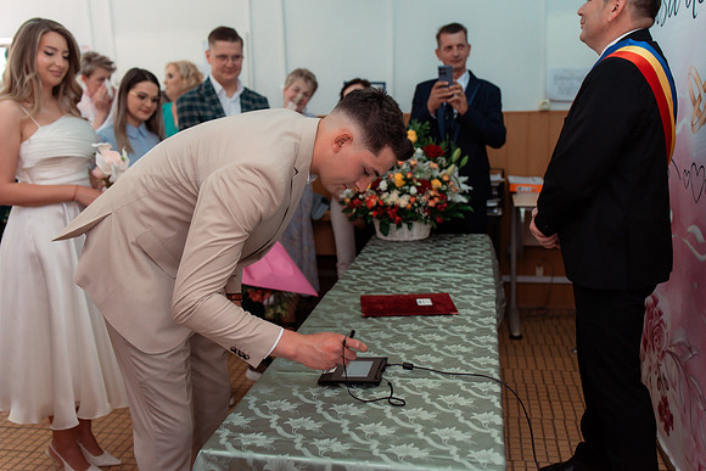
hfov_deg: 54.4
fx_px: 687
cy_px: 236
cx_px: 353
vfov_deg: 37.9
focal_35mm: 35
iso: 800
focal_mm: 35
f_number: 3.2
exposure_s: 1/320
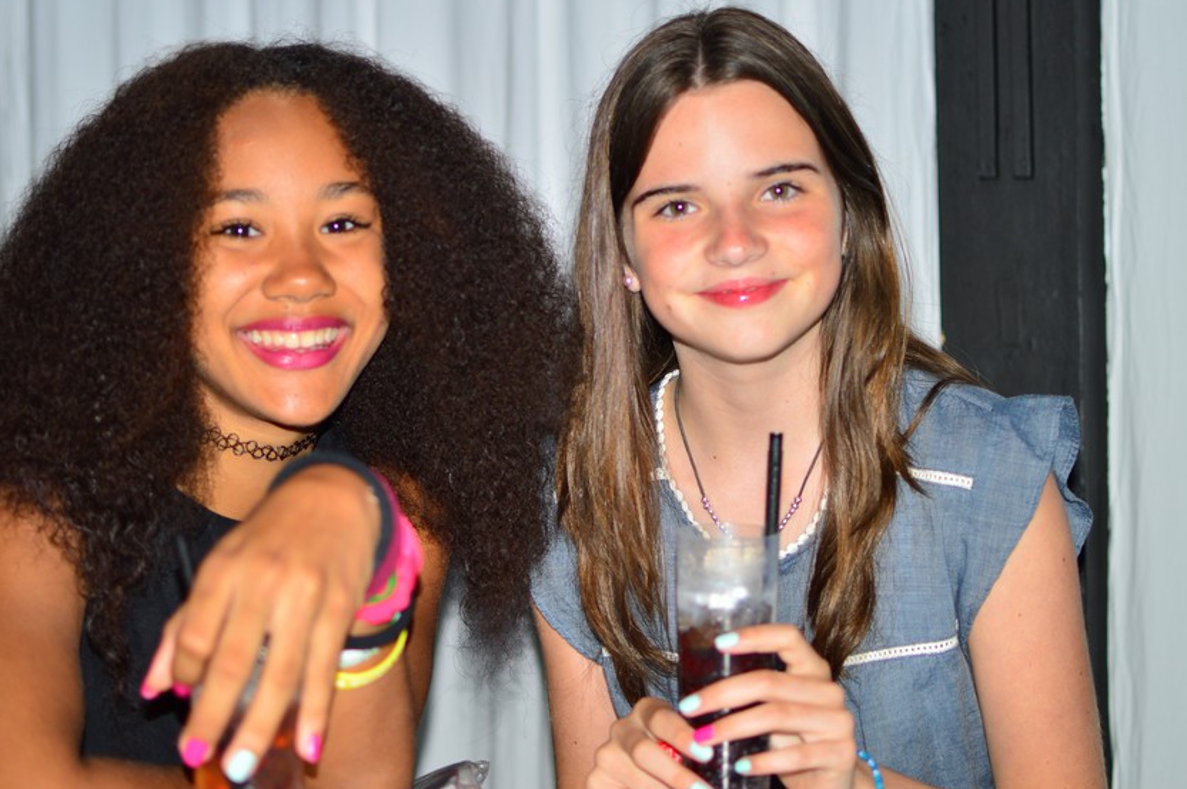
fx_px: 2128
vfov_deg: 21.0
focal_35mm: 65
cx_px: 524
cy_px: 332
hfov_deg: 31.1
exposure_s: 1/200
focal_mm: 35
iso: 100
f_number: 1.8
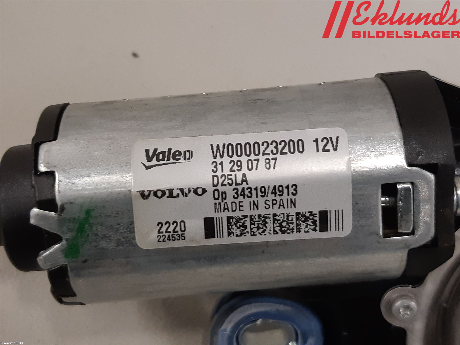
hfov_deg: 67.3
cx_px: 230
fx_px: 346
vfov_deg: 53.1
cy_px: 172
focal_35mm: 26
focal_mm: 3.93
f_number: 1.7
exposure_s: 1/50
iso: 125
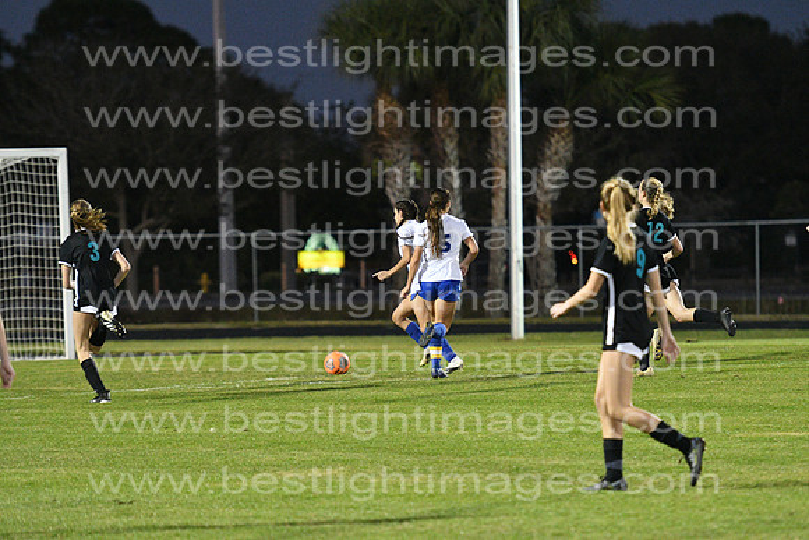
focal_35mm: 232
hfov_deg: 8.9
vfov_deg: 5.9
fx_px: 5226
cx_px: 404
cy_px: 270
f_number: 2.8
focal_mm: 155
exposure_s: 1/800
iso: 7200
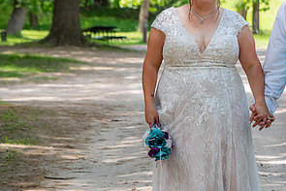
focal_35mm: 225
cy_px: 52
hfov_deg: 9.1
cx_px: 306
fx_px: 1788
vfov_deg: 6.1
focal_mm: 70
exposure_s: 1/160
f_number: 4
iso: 200
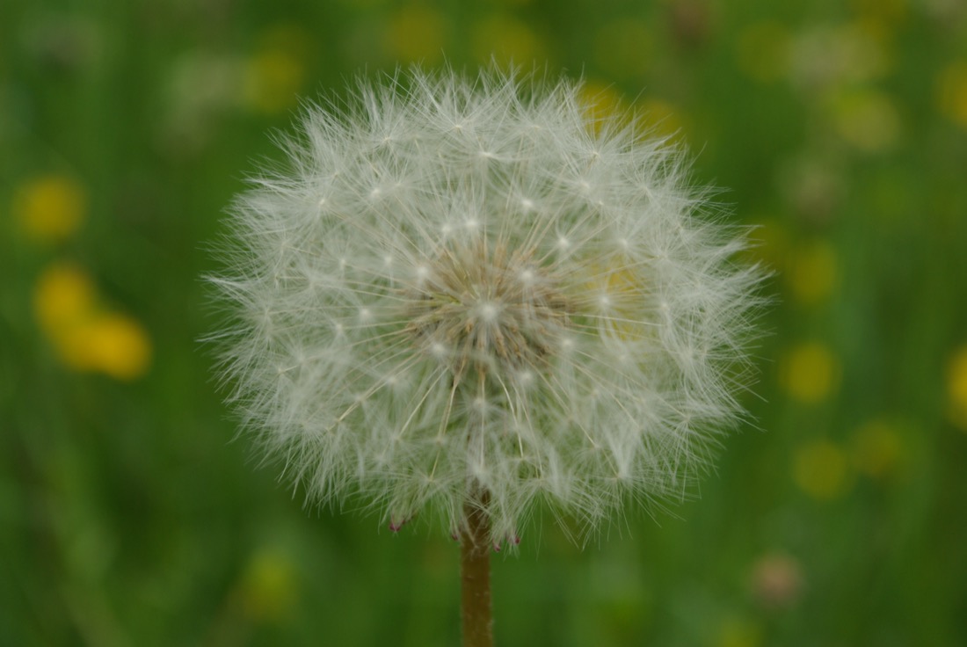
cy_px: 324
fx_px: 2218
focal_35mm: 82
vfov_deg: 16.6
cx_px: 484
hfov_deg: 24.6
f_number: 9.5
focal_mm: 55
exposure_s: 1/250
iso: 200
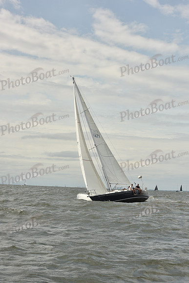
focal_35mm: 70
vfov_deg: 28.8
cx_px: 94
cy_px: 142
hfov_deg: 19.5
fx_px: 551
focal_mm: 70
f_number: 10
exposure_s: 1/800
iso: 250
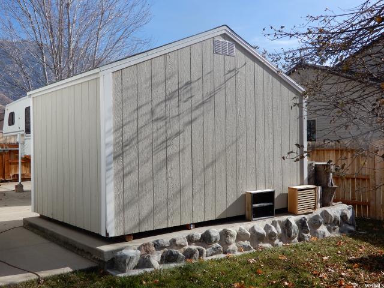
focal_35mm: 38
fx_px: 422
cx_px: 192
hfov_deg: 49.0
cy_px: 144
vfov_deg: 37.7
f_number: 4
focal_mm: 6.8
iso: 80
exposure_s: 1/800
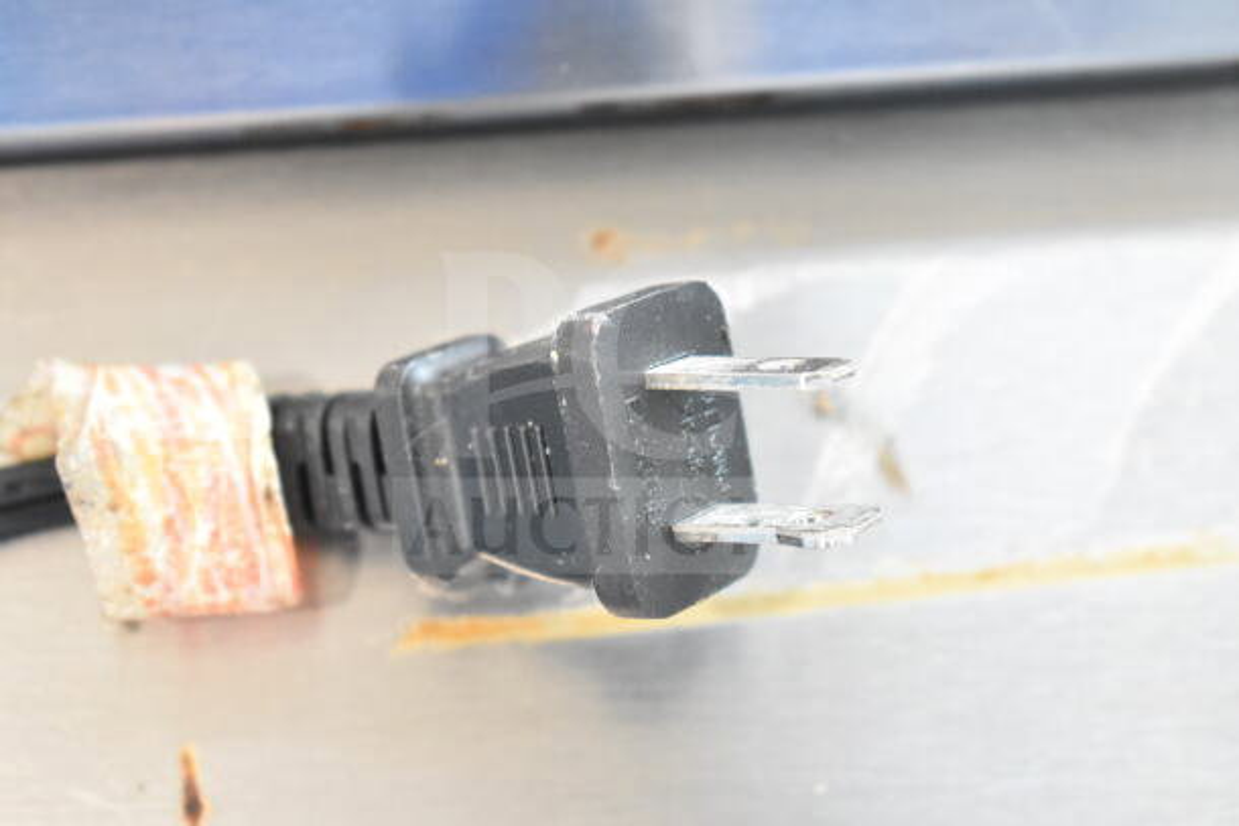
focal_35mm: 82
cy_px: 413
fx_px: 2840
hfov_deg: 24.6
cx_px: 620
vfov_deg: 16.6
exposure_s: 1/100
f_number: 5.6
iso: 4500
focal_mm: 55
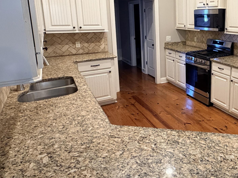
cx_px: 205
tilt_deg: -10.0
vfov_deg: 45.9
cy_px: 55
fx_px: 206
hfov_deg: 53.9
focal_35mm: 30
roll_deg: -1.3
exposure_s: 1/60
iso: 400
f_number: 2.2
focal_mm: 2.22
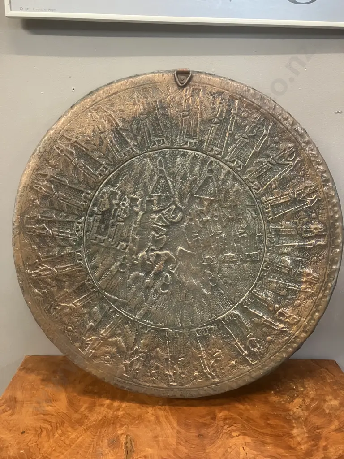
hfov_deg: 49.7
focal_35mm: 28
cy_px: 230
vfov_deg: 63.4
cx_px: 172
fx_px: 371
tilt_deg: -14.5
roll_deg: -0.8
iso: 320
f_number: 1.8
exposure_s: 1/50
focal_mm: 3.99
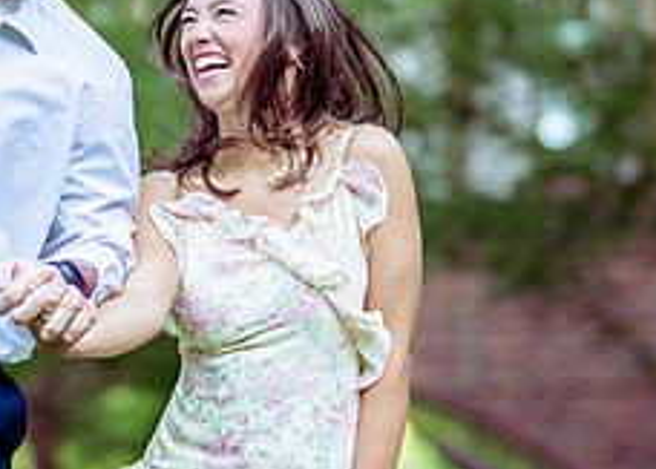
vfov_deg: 7.8
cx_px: 77
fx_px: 3429
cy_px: 220
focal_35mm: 184
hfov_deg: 10.9
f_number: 1.2
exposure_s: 1/1000
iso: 500
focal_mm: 50
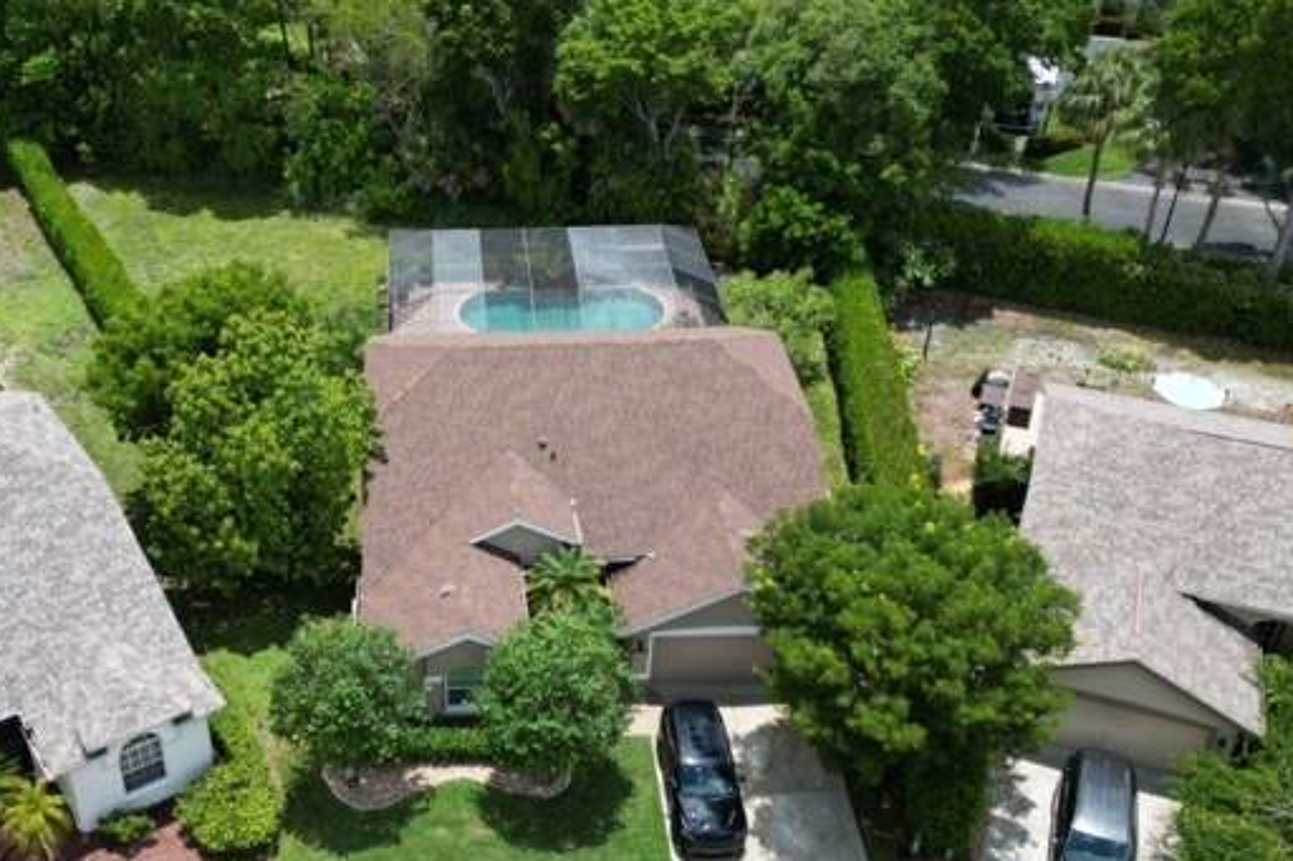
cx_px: 510
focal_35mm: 39
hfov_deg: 49.2
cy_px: 515
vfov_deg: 34.1
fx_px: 1400
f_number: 1.7
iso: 130
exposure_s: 1/3200
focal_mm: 6.72
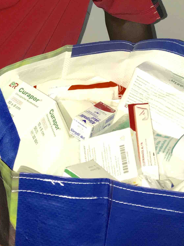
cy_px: -48
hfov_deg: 18.8
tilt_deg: -16.3
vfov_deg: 23.0
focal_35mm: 78
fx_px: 553
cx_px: 52
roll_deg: +2.3
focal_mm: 4.15
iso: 125
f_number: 2.2
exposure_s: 1/17
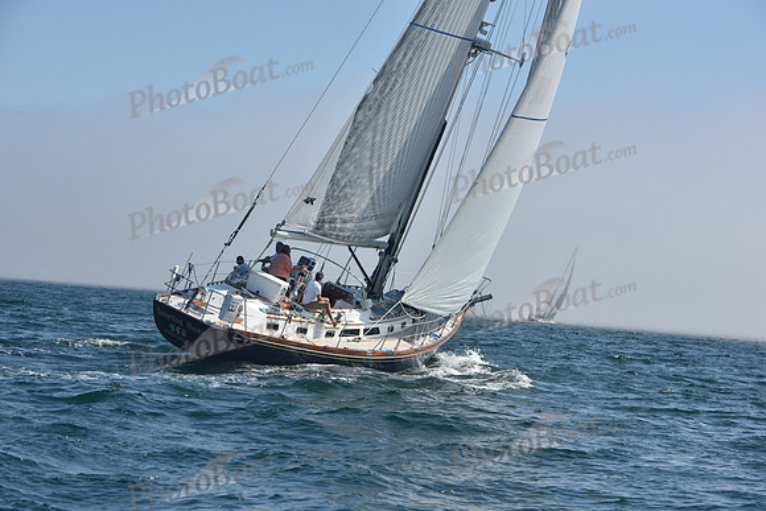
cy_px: 256
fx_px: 2235
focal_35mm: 105
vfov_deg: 13.0
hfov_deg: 19.5
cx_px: 383
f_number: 8
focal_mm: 105
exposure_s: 1/1600
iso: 320
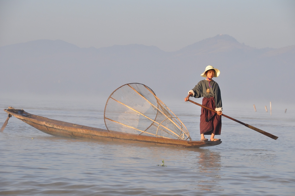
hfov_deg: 14.4
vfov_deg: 9.6
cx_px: 148
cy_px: 98
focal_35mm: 142
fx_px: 1166
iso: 200
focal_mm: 95
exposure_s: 1/320
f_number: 8
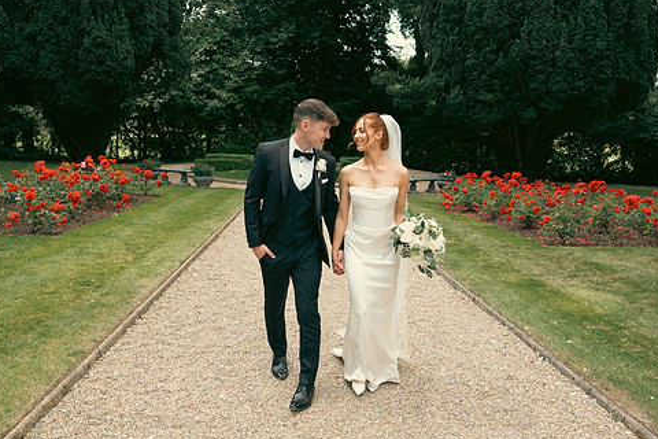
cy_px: 205
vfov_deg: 44.9
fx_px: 530
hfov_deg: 63.6
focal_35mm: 29
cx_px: 314
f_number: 3.5
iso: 50
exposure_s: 1/160
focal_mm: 24
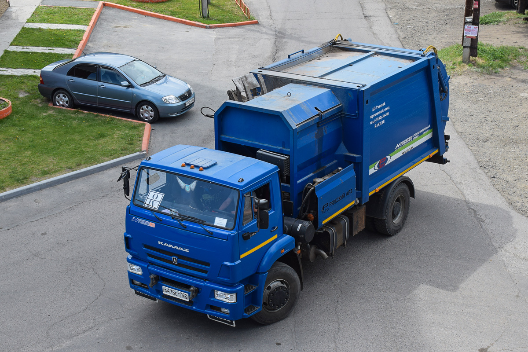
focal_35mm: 54
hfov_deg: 36.9
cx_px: 264
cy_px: 176
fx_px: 792
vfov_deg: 25.1
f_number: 8
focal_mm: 36
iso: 250
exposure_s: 1/250
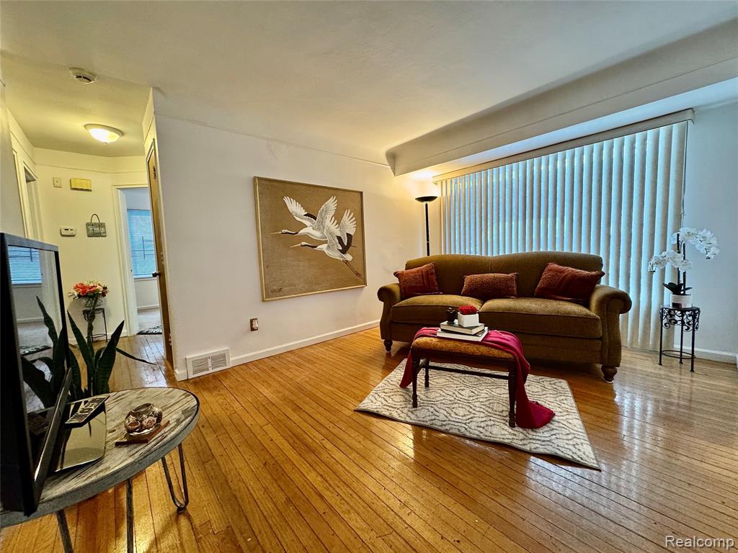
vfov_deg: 85.7
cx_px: 369
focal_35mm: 14
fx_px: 298
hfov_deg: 102.1
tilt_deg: -4.6
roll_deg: +3.4
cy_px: 276
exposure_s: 1/60
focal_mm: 2.22
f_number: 2.2
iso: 200
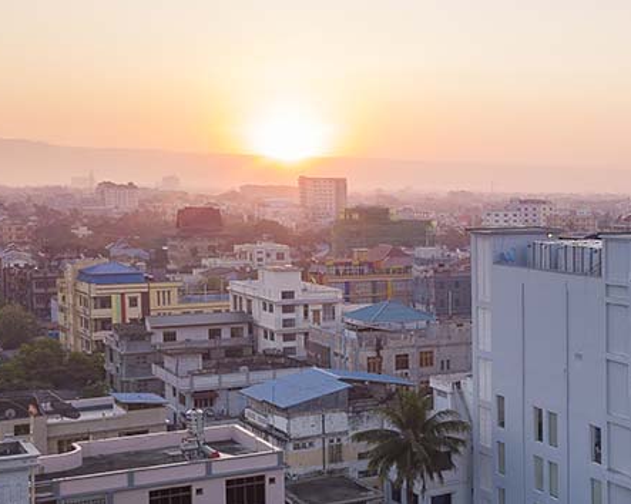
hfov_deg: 33.0
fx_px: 1027
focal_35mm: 55
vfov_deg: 27.4
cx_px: 527
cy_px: 340
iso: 100
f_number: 2.2
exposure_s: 1/240
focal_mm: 4.73
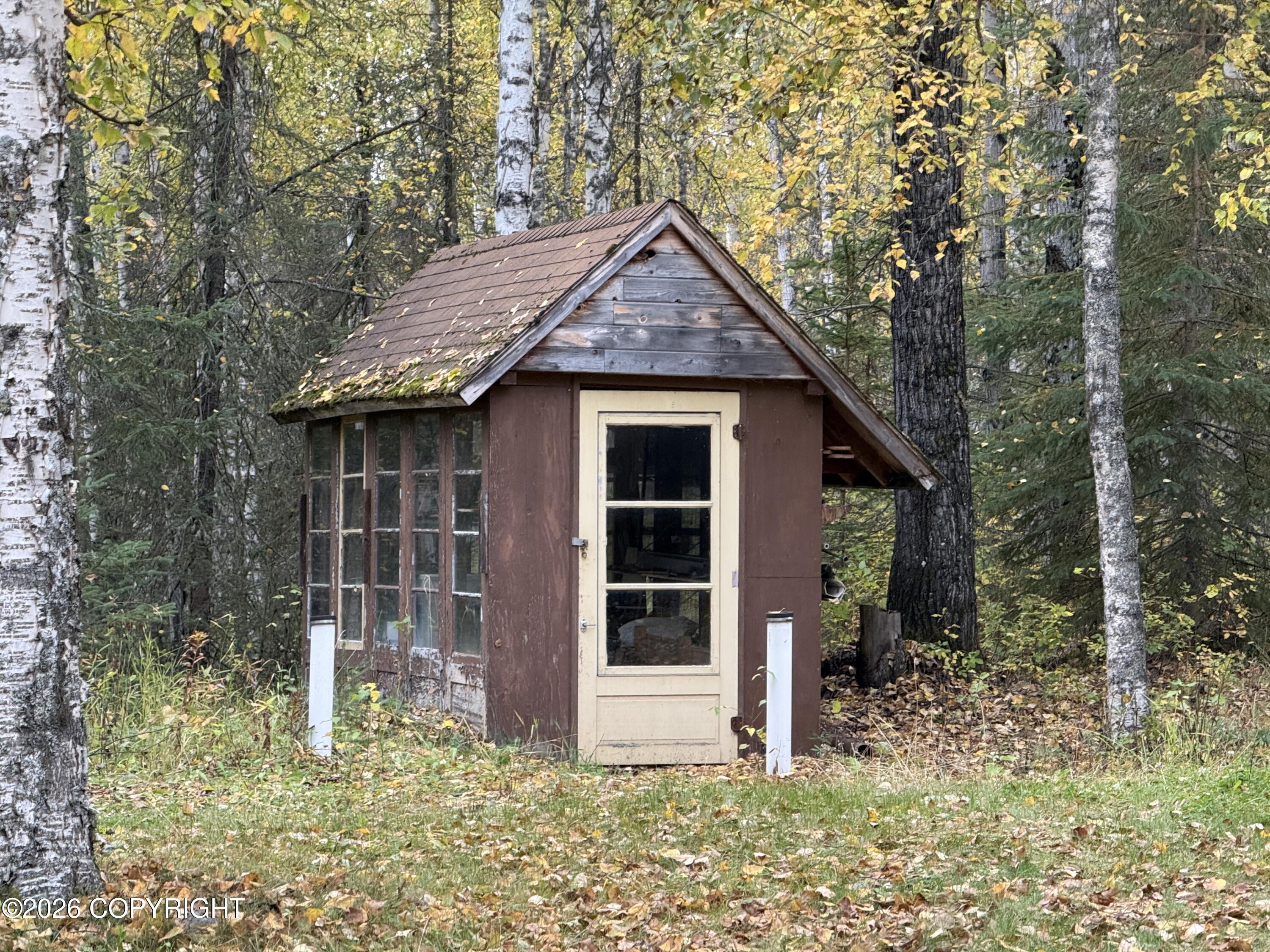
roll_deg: -1.6
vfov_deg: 12.3
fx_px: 4403
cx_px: 635
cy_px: 476
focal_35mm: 120
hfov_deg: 16.4
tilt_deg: +1.2
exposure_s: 1/99
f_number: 2.8
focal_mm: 15.66
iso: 160
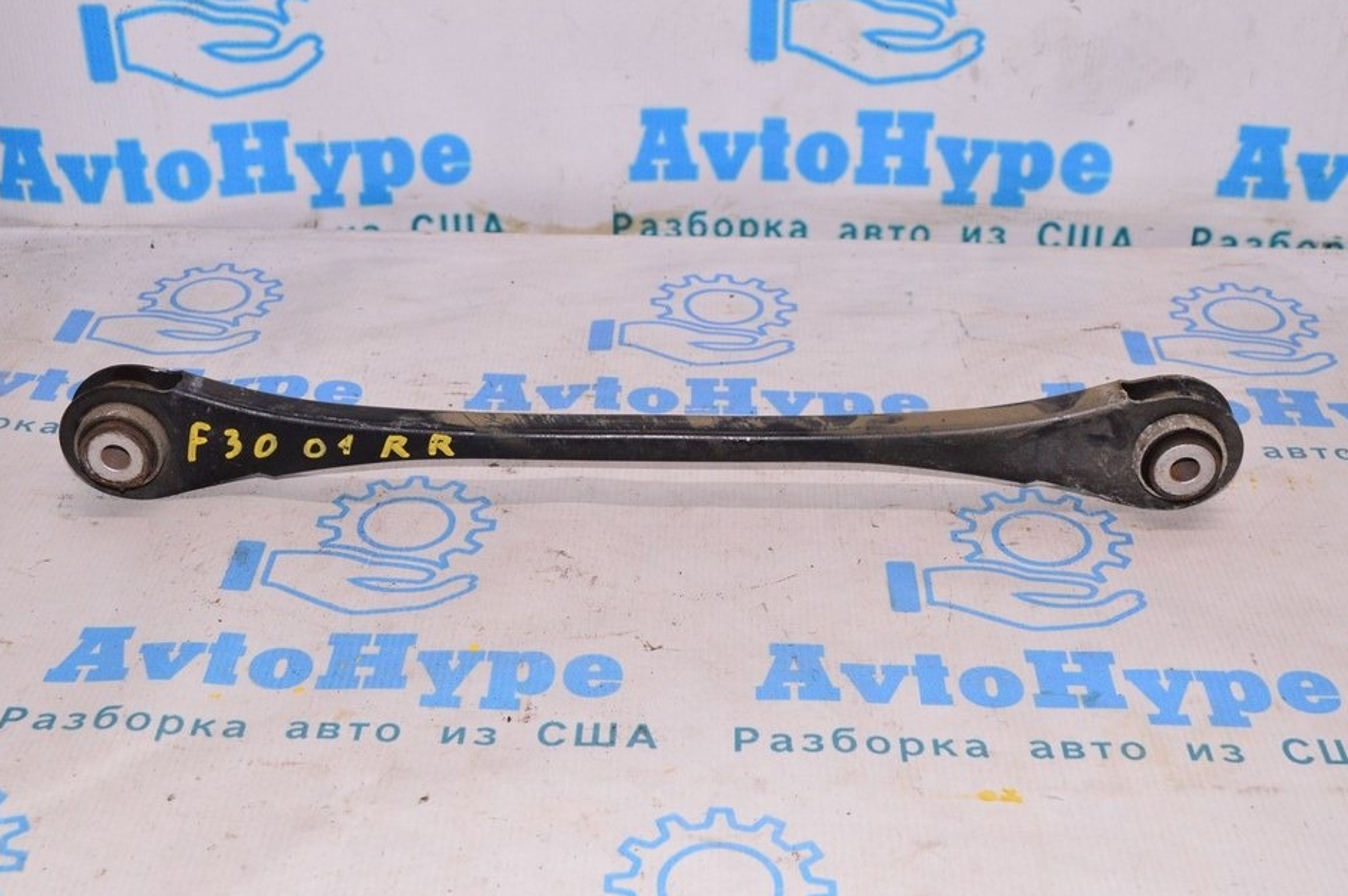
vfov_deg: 27.5
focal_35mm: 49
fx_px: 1833
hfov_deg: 40.4
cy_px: 457
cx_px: 640
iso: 1600
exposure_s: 1/200
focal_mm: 30
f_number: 8
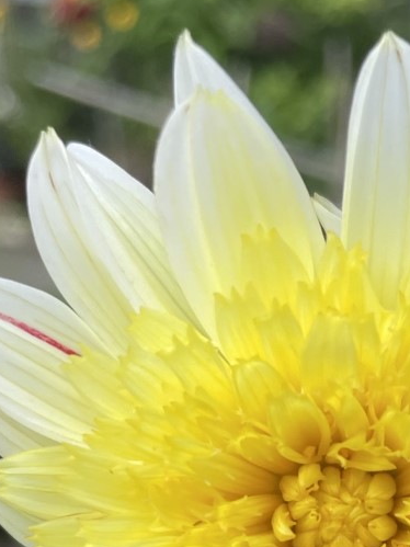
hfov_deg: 19.3
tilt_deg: -32.2
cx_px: 357
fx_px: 1185
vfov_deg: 24.1
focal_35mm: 75
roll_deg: -6.2
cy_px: 624
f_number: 1.6
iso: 32
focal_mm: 4.2
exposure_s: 1/1092
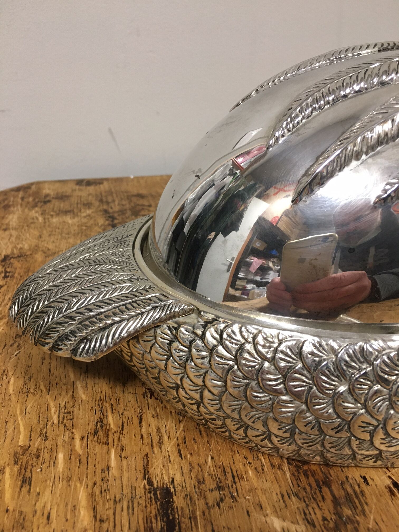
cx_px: 200
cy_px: 266
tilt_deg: -27.8
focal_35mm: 29
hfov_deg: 48.2
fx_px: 446
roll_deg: +0.8
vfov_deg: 61.7
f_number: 2.2
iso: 160
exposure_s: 1/33
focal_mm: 4.15
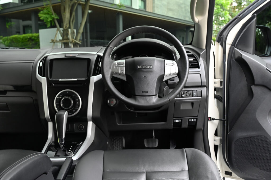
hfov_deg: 55.1
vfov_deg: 38.3
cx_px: 136
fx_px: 259
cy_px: 90
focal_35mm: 34
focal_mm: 34.5
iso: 800
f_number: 7.1
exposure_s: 1/50
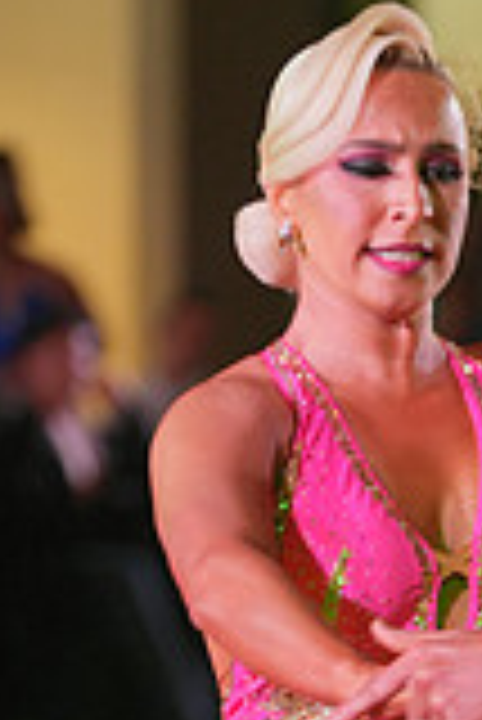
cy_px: 927
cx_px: 682
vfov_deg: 5.0
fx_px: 8196
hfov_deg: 3.4
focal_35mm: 409
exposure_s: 1/400
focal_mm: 113
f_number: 2.8
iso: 1250
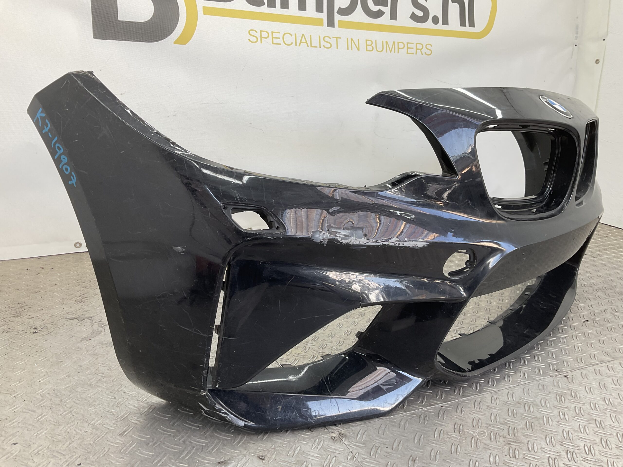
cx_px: 312
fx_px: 522
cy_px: 234
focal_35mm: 29
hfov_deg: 61.7
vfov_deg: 48.2
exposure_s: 1/100
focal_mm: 3
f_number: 1.8
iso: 20
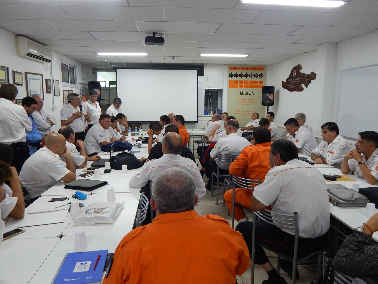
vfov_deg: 54.9
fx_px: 273
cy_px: 142
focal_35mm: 25
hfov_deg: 69.4
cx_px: 189
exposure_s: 1/30
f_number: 3.1
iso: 220
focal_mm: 4.5
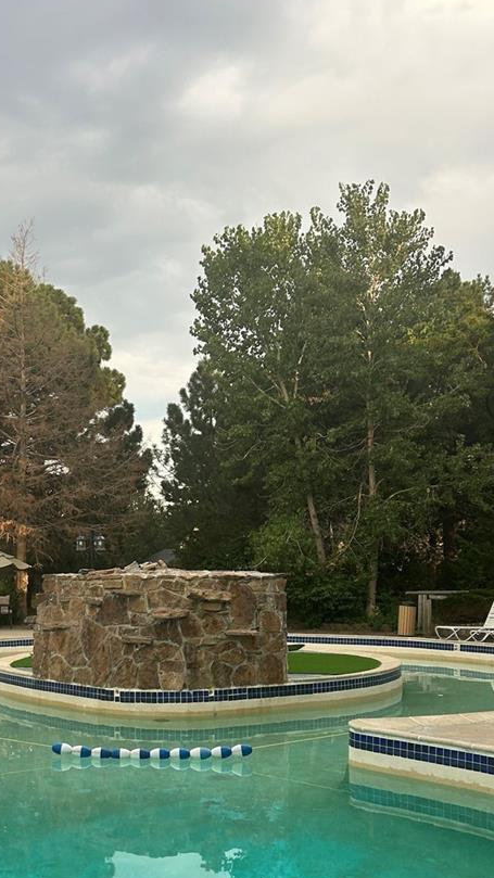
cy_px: 589
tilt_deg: +0.2
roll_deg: +2.5
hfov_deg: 28.0
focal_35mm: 42
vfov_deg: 47.5
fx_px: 978
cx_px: 132
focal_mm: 5.7
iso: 50
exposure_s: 1/379
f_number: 1.5
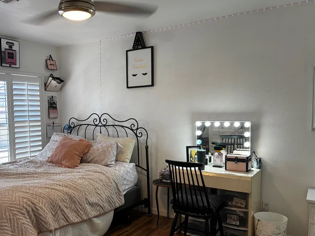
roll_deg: +0.8
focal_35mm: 33
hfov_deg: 54.6
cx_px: 116
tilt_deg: -5.4
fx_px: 300
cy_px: 140
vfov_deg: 42.8
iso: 100
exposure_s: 1/60
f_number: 1.6
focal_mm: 5.96
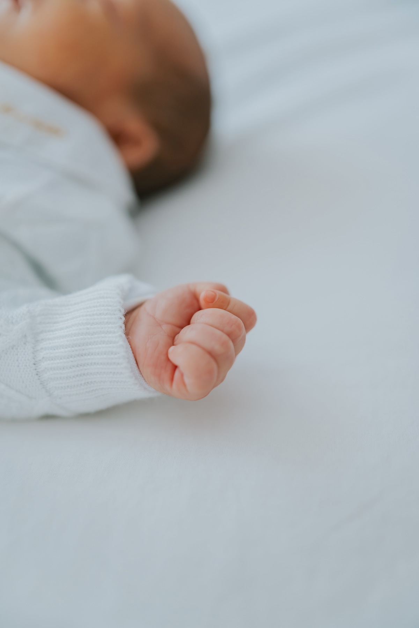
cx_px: 210
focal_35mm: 35
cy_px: 314
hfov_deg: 37.9
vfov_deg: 54.4
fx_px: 611
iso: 1000
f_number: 2
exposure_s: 1/250
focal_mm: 35
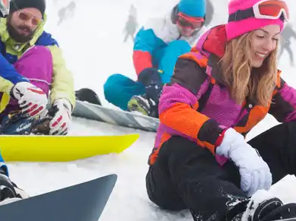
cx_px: 133
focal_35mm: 76
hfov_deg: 25.7
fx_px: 649
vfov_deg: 19.3
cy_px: 80
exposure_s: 1/800
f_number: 3.5
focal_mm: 40
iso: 100
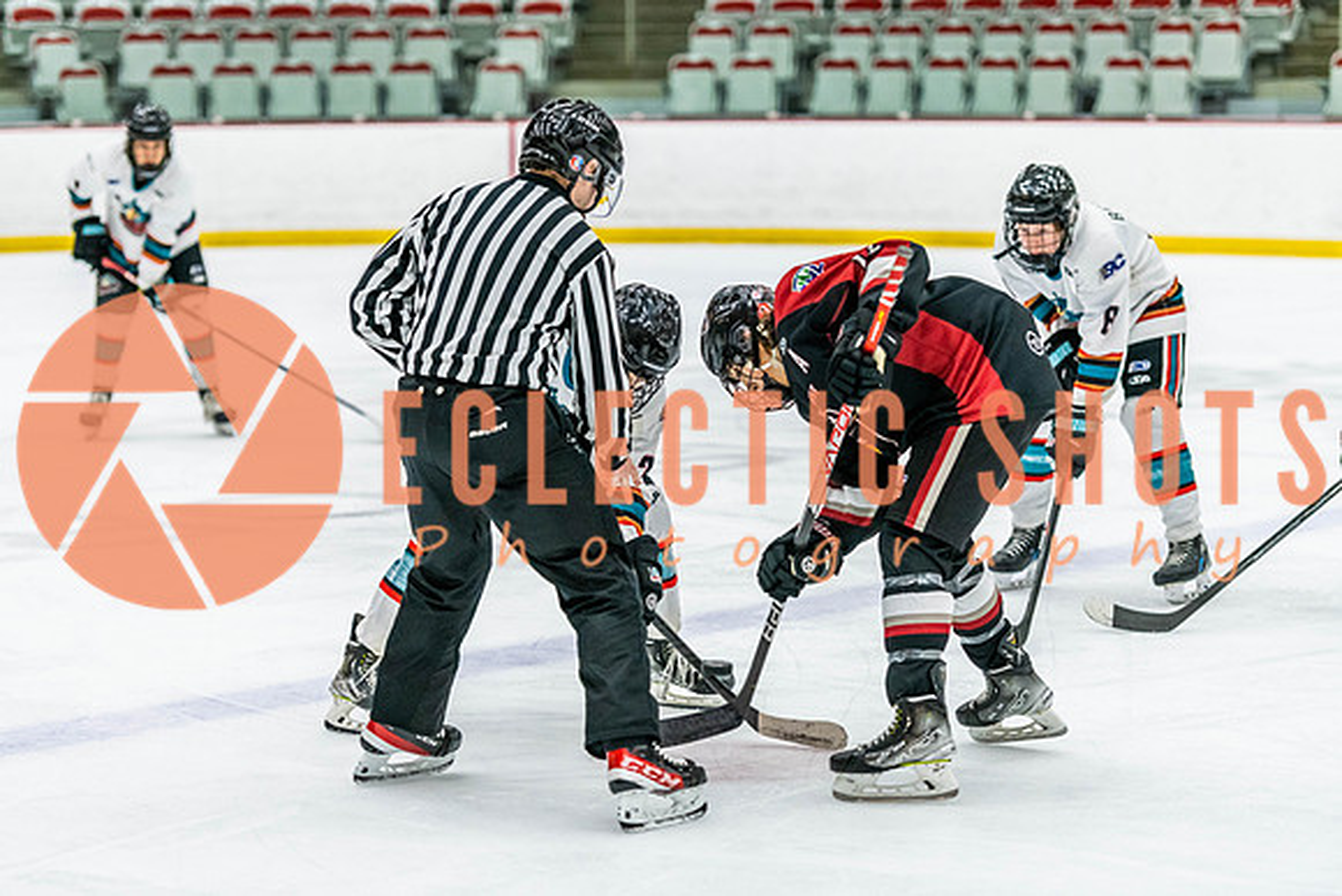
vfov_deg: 11.7
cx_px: 657
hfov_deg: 17.4
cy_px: 457
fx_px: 4375
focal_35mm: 117
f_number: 2.8
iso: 2500
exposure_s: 1/640
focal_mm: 112
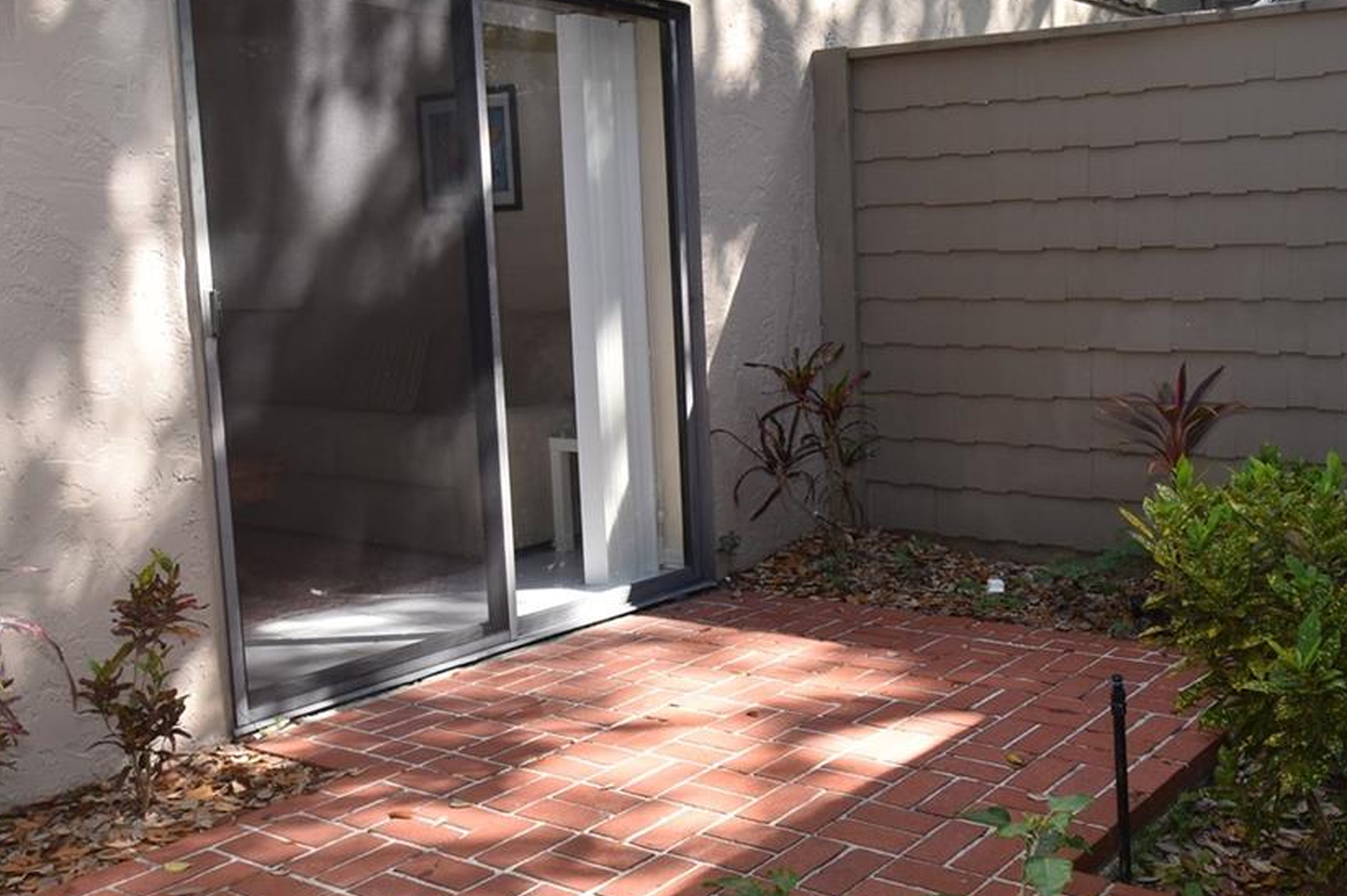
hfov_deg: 52.9
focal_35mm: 35
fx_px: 1309
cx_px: 946
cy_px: 402
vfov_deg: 37.8
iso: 220
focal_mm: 12
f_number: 5.6
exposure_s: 1/125
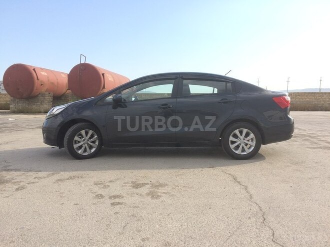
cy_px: 124
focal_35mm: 29
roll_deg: -0.2
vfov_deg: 48.2
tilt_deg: -5.5
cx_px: 165
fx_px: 276
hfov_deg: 61.7
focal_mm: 4.15
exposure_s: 1/933
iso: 32
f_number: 2.2
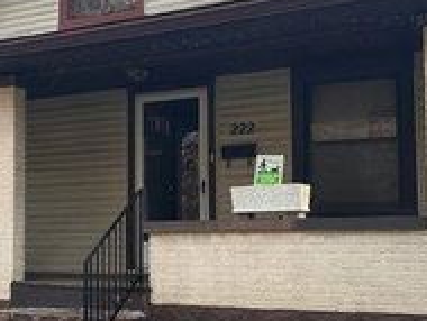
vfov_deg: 23.3
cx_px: 94
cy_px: 183
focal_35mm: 63
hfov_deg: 30.1
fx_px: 778
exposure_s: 1/1562
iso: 80
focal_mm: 6.86
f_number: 1.78
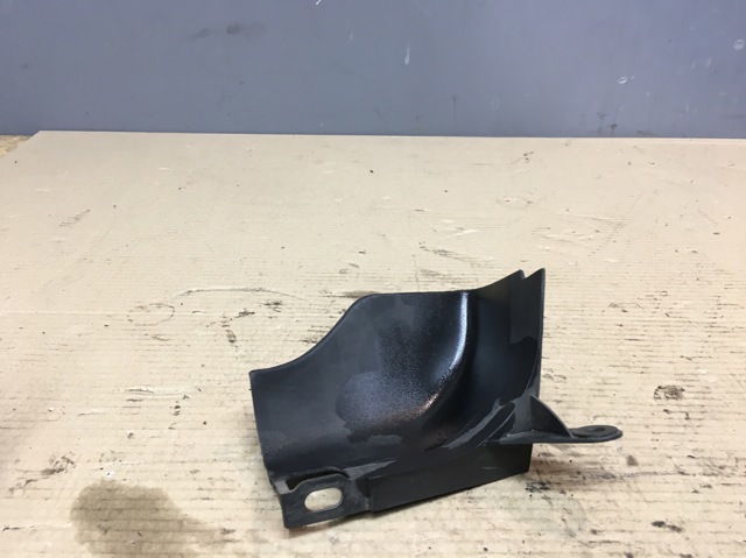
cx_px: 373
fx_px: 625
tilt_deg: -27.1
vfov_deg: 48.2
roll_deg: -0.7
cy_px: 279
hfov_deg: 61.7
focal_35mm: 29
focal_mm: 4.15
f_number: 2.2
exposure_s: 1/33
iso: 80
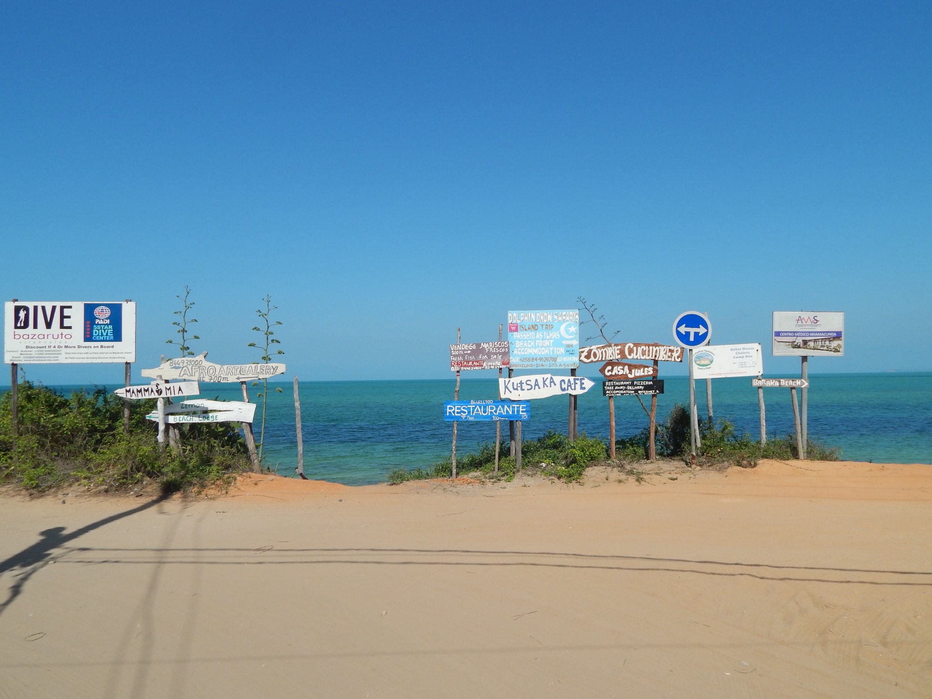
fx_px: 673
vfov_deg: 54.9
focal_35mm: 25
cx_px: 466
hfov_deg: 69.4
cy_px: 350
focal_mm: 4.5
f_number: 6.1
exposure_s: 1/800
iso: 125
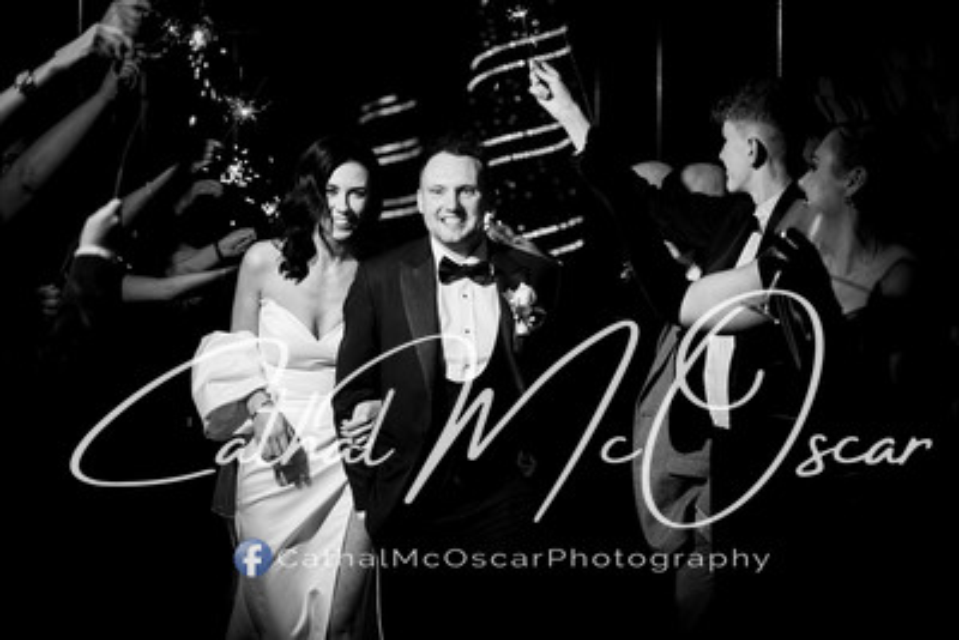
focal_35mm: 100
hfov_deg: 20.4
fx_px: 2665
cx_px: 480
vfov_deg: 13.7
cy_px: 320
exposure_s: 1/125
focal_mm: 100
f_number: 2.8
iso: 250
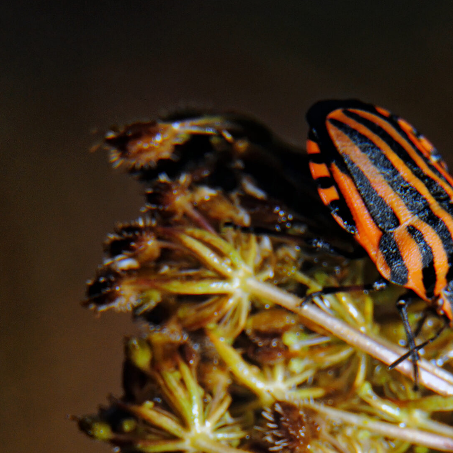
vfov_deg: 5.5
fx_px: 4693
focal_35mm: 317
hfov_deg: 5.5
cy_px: 366
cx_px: 315
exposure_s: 1/60
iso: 200
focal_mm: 105
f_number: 5.6
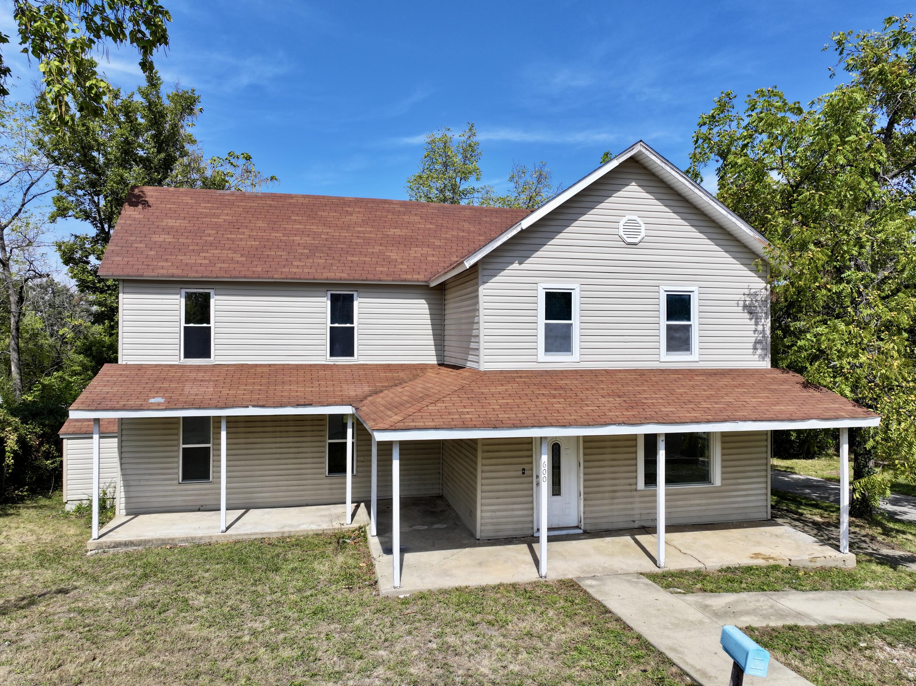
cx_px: 458
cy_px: 343
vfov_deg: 56.8
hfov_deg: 71.6
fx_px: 635
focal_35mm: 24
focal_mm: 12.29
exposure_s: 1/2000
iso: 100
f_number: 2.8
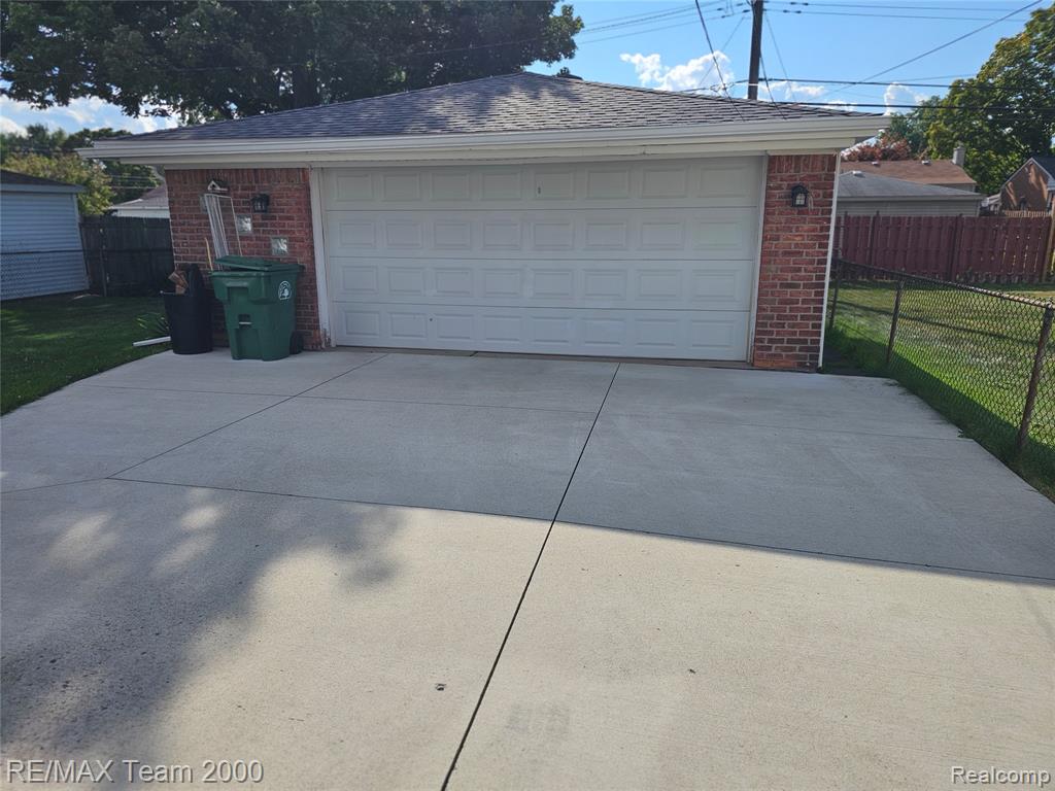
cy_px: 396
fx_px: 701
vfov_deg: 58.9
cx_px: 528
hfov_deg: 73.9
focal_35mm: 23
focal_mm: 6.3
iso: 10
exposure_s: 1/1129
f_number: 1.7
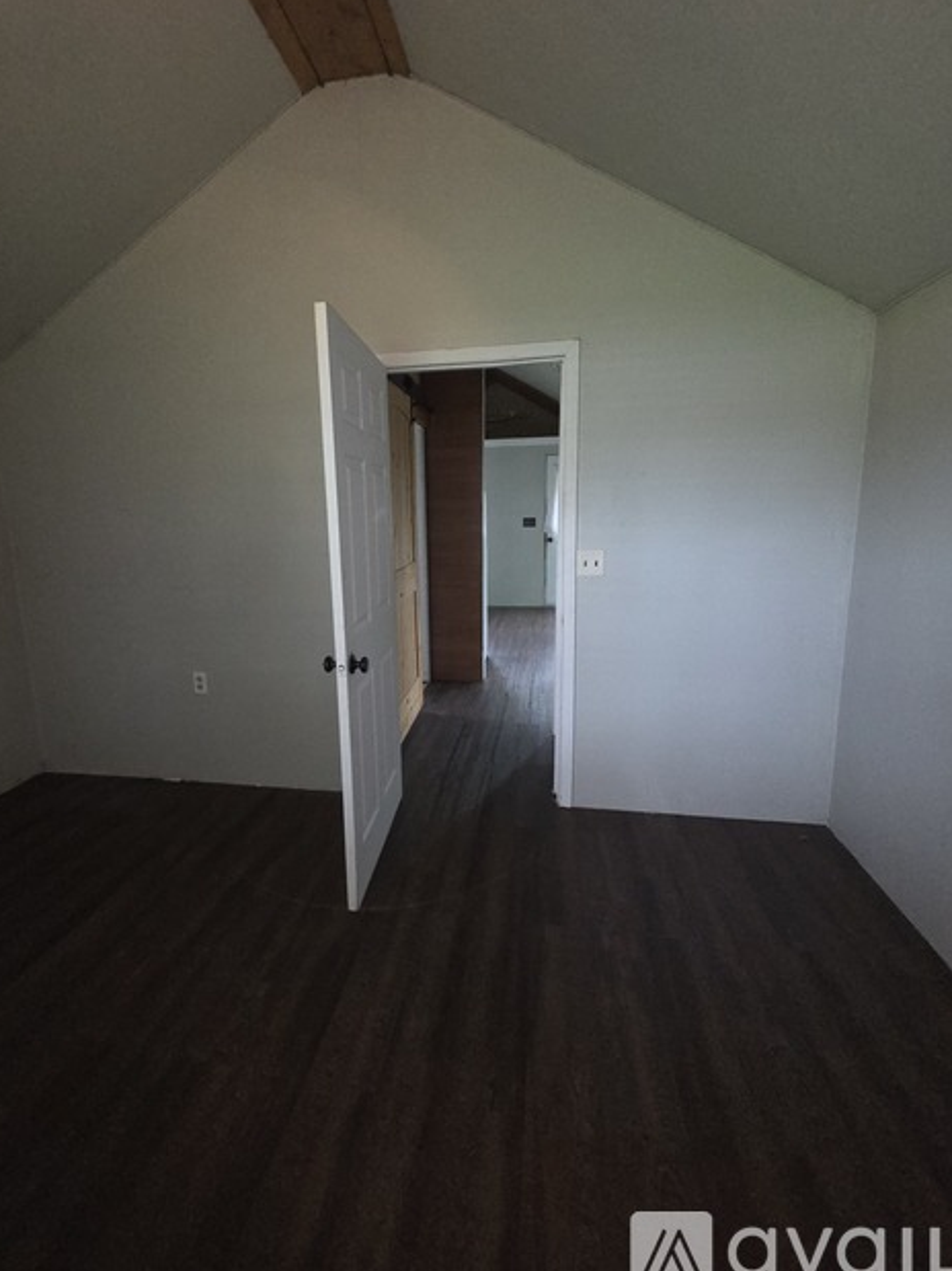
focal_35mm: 14
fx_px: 514
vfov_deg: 102.0
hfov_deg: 85.6
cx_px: 449
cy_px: 609
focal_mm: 2.2
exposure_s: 1/60
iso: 400
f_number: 2.2
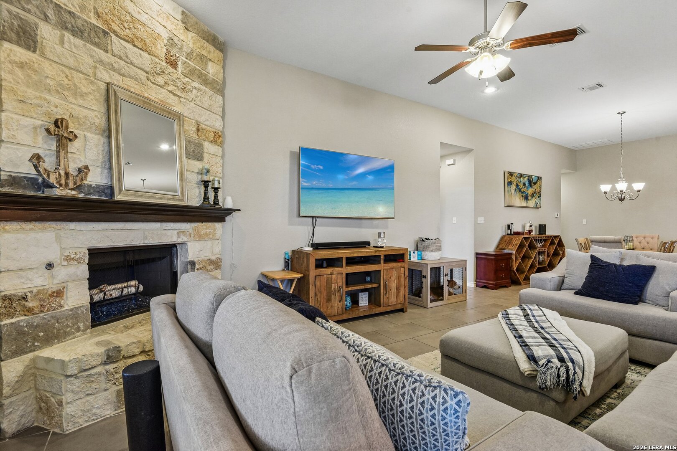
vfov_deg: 70.4
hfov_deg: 93.3
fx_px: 320
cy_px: 226
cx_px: 338
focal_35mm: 17
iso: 2200
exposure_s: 1/15
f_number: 8
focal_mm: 17
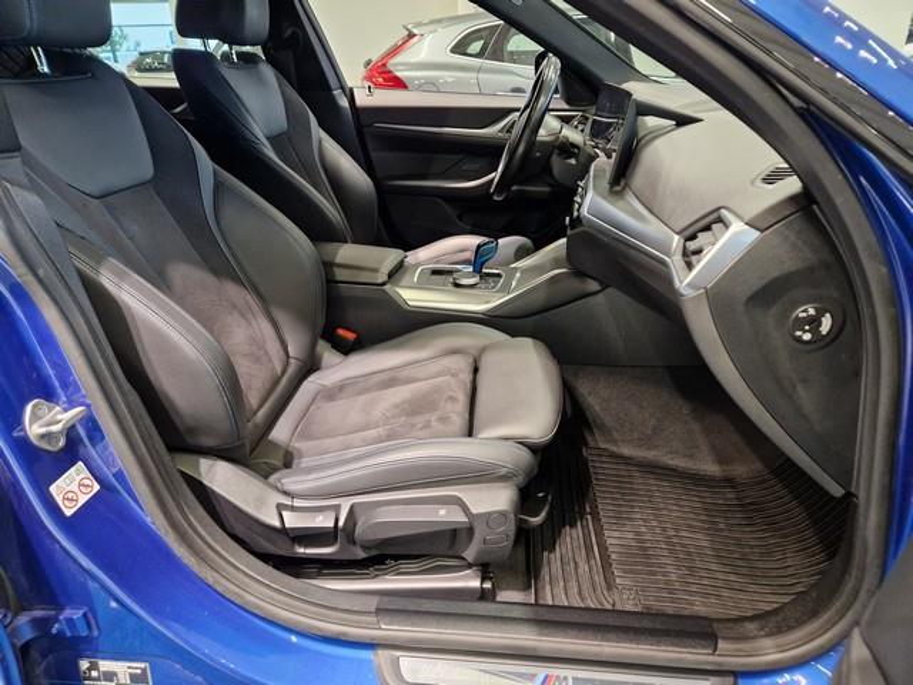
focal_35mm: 23
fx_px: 607
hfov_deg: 73.9
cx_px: 456
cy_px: 342
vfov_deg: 58.9
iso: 320
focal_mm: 5.4
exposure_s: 1/100
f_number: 1.8
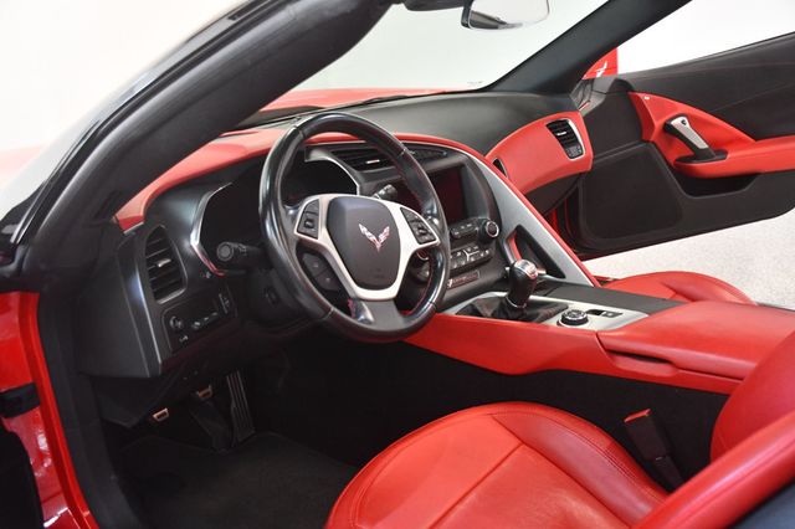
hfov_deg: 53.2
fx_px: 795
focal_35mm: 36
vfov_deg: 36.8
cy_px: 264
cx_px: 398
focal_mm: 24
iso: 3200
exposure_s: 1/125
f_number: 3.8
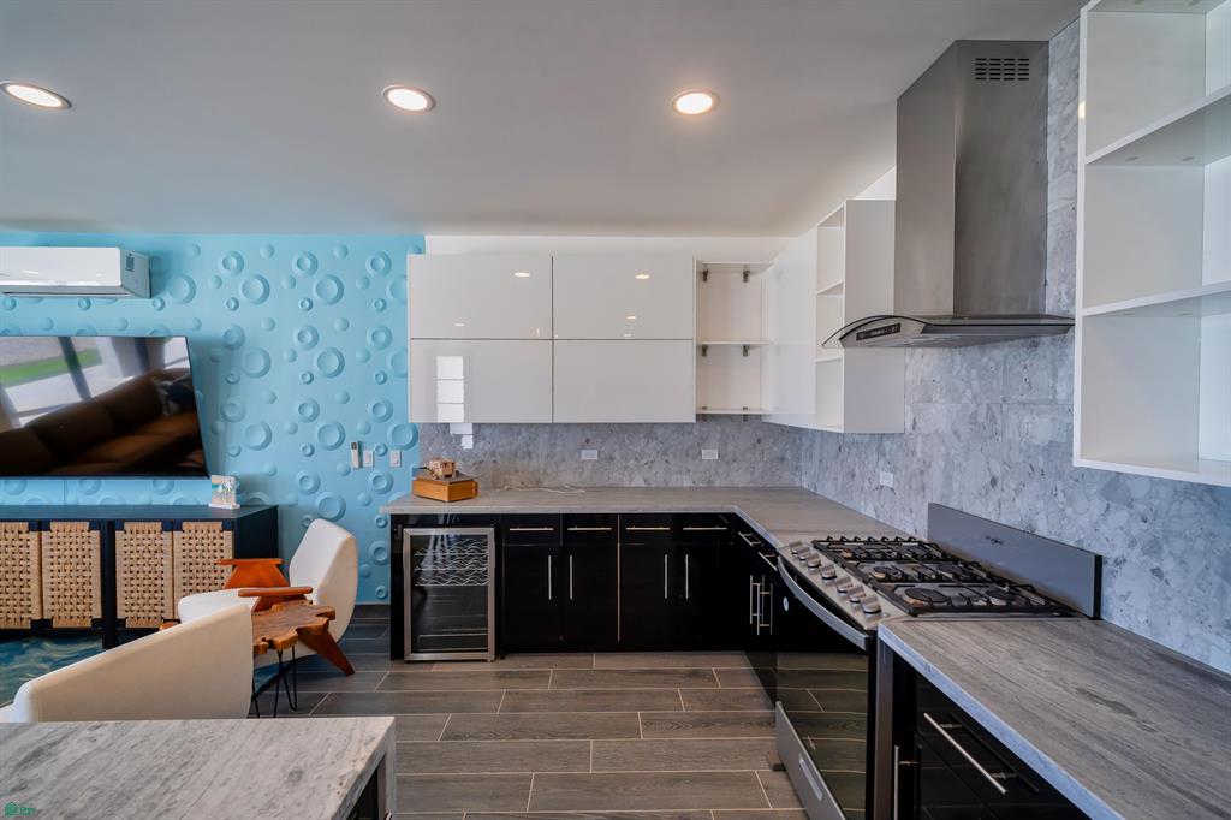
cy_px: 410
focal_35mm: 14
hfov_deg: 104.3
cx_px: 616
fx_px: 479
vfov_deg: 81.2
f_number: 5.6
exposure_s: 1/60
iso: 250
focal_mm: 14
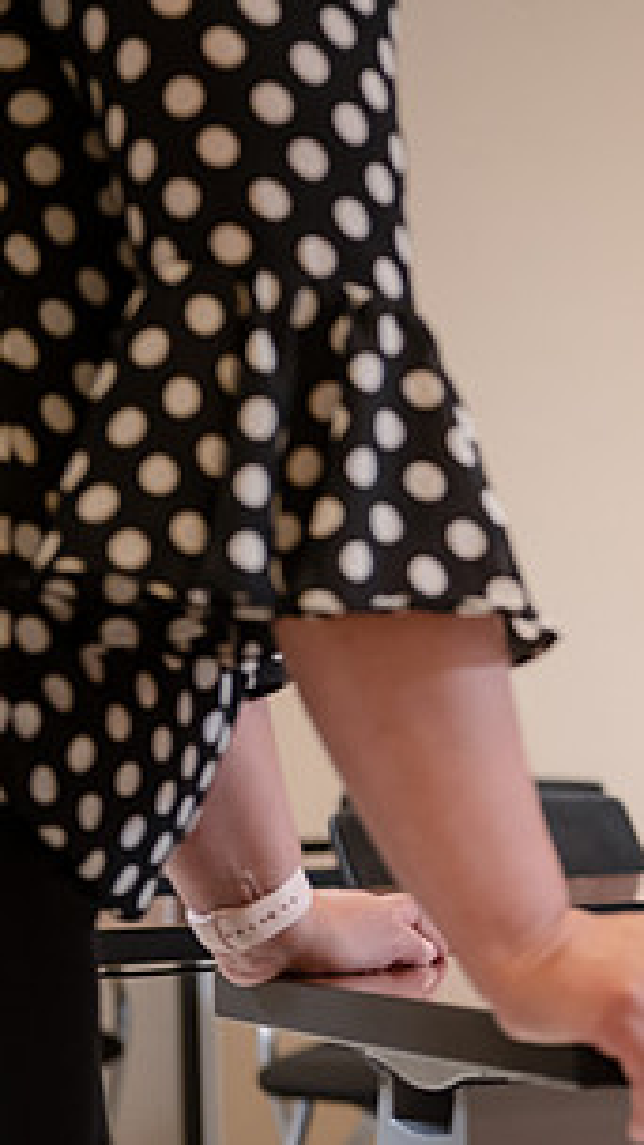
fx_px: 3764
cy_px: 657
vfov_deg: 17.3
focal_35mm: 124
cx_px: 1032
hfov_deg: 9.4
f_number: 4
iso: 1000
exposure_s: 1/160
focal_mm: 62
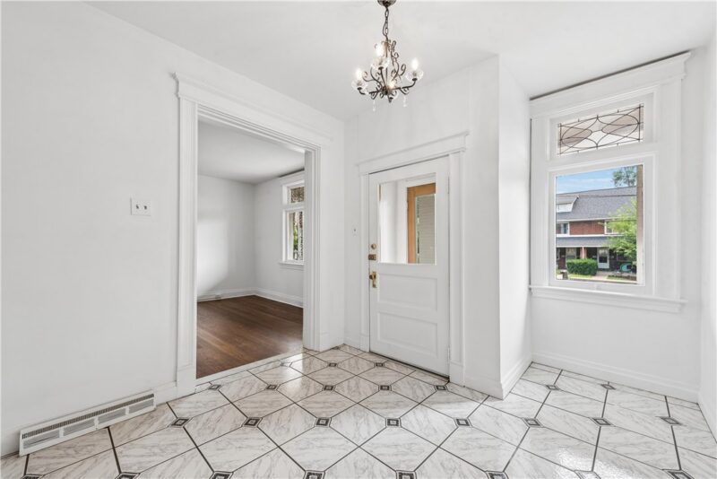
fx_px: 279
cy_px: 240
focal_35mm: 14
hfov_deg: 104.2
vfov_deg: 81.3
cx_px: 358
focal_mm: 14
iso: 50
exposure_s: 1/2.5
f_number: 11
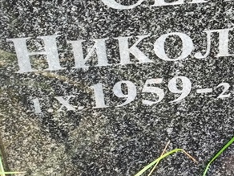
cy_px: 30
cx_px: 230
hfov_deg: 14.2
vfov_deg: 10.8
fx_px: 926
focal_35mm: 137
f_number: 1.7
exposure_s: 1/60
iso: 80
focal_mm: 4.71
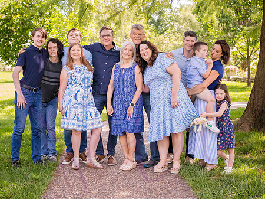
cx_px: 119
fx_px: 474
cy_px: 89
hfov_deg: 31.2
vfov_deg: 23.6
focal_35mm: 62
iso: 400
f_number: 4
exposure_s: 1/320
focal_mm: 50
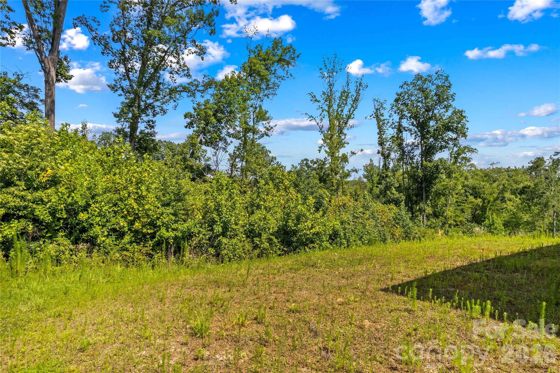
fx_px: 342
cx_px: 280
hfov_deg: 78.6
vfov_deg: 57.2
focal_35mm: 22
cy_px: 186
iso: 130
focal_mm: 8.38
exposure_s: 1/1600
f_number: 2.8
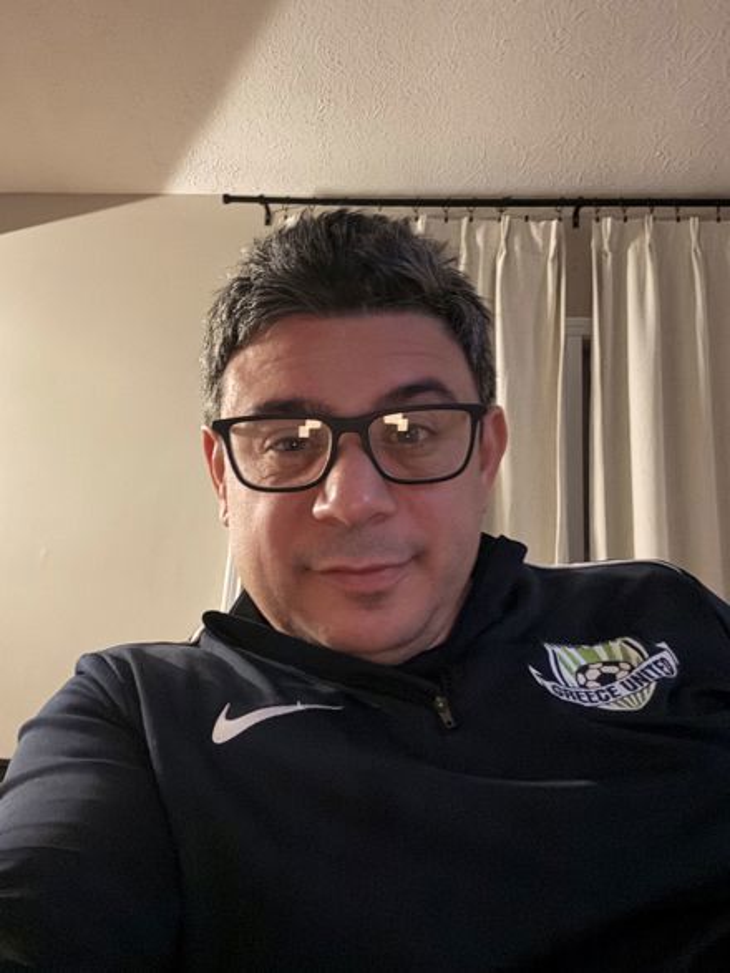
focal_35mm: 30
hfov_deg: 46.8
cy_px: 486
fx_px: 844
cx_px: 365
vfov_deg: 60.0
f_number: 1.9
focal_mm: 2.69
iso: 1600
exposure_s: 1/15
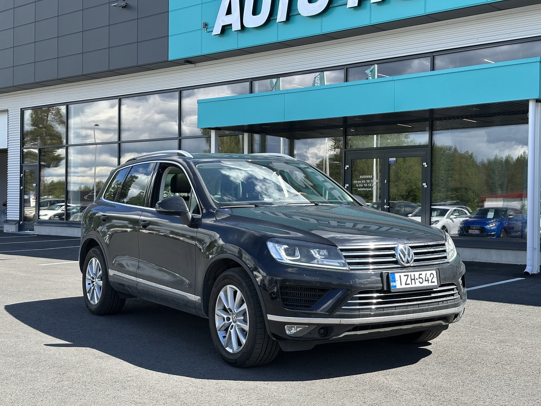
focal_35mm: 48
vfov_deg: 30.3
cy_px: 203
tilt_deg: -0.7
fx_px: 750
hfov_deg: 39.7
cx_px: 270
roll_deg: -0.9
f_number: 1.78
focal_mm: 6.86
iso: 64
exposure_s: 1/1030
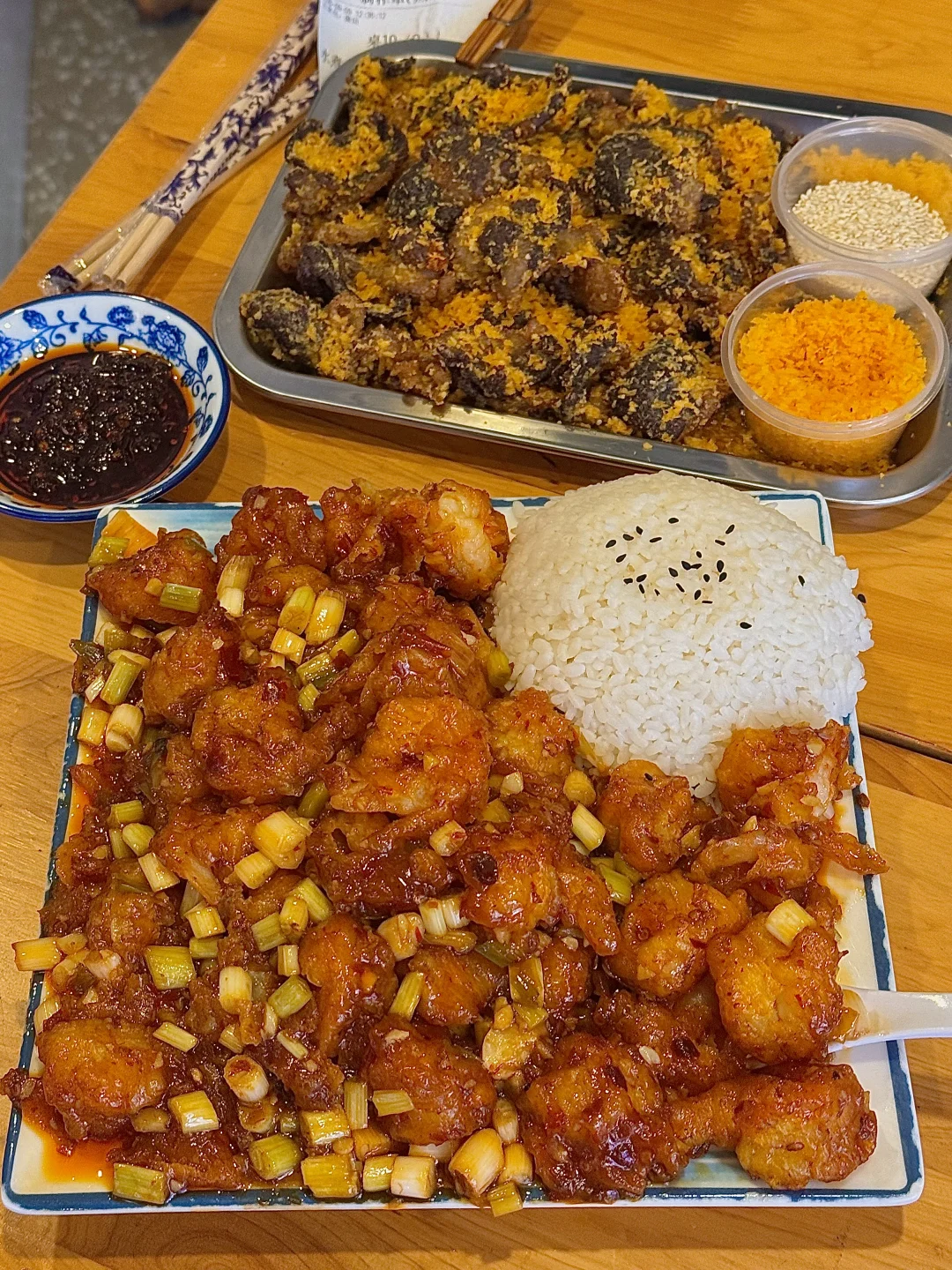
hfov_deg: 30.3
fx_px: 1760
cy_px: 635
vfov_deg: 39.7
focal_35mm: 48
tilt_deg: -53.7
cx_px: 476
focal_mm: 6.76
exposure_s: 1/50
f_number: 1.78
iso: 200
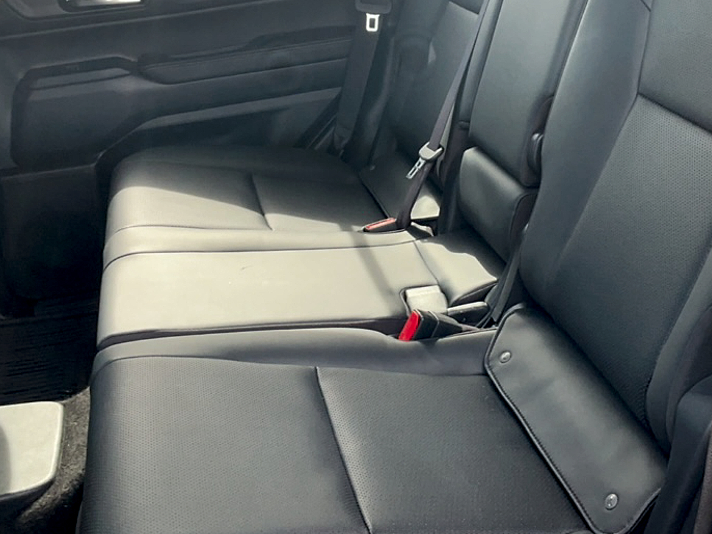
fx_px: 864
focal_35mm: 42
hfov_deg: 44.6
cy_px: 169
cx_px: 428
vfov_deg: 34.0
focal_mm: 3
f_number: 1.8
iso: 40
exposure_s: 1/120
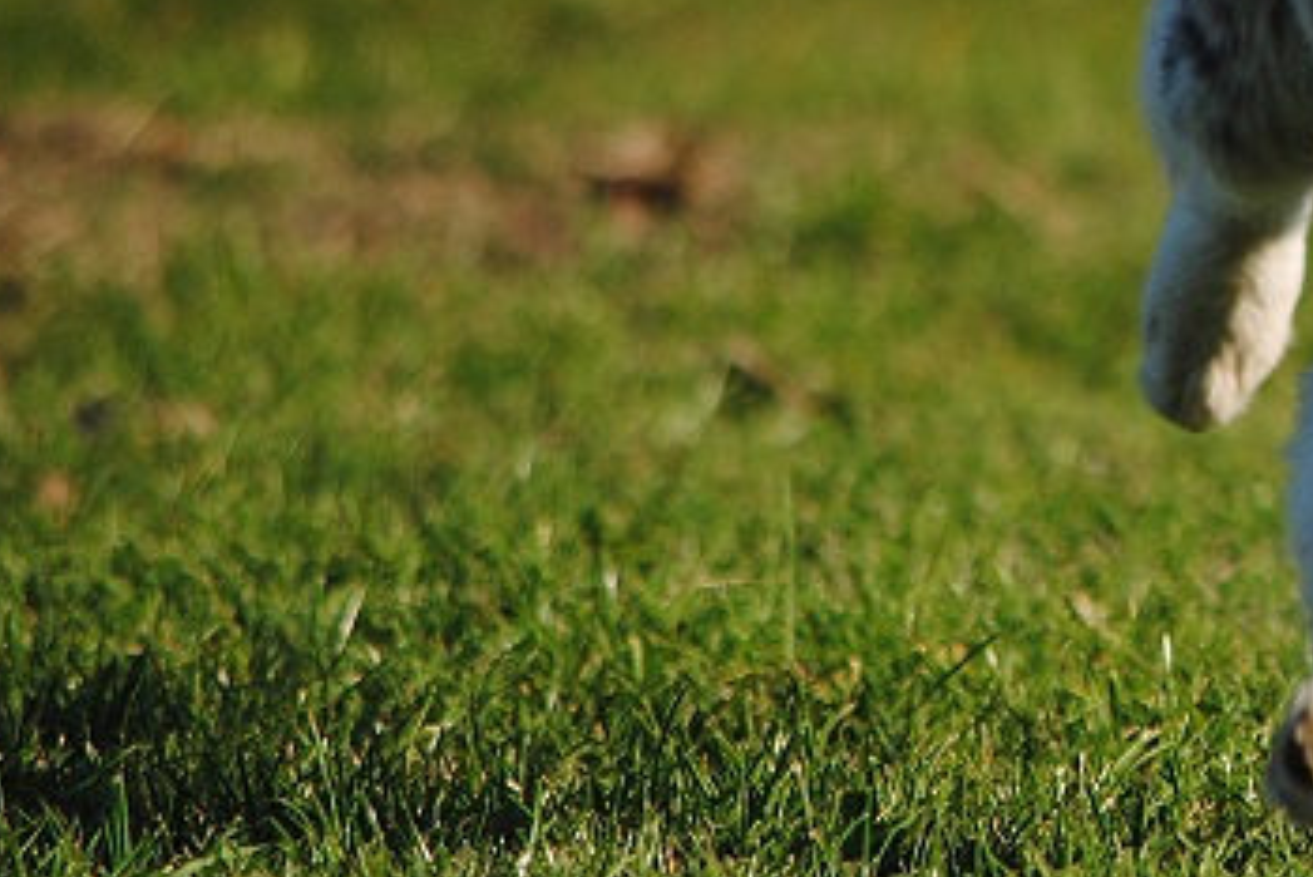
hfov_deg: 1.8
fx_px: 40827
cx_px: 1527
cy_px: 66
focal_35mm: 1119
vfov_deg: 1.2
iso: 200
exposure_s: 1/800
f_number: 5.6
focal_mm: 260
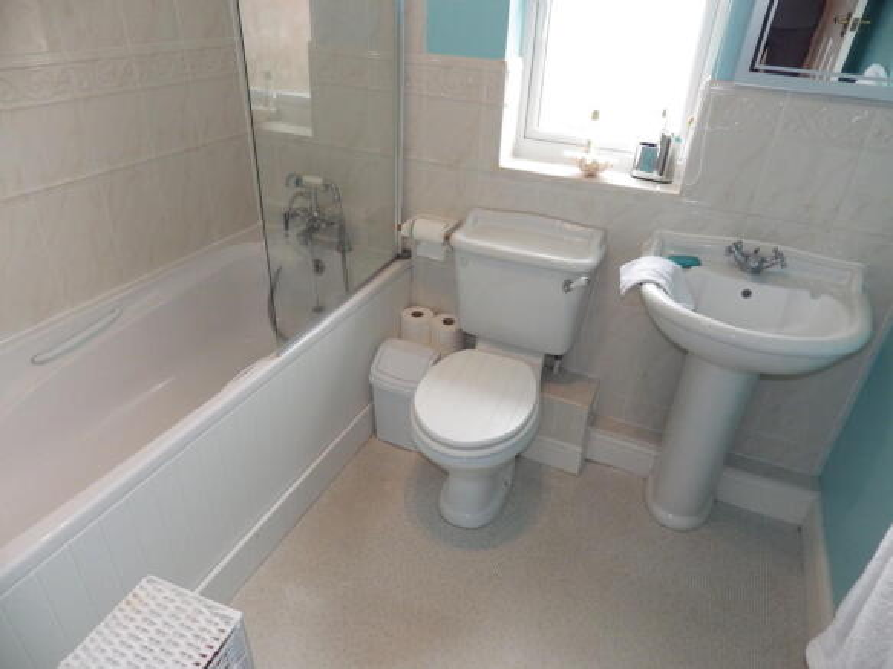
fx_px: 567
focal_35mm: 22
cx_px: 446
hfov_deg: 76.4
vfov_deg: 61.1
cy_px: 334
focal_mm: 4
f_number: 3.1
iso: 160
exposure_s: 1/45
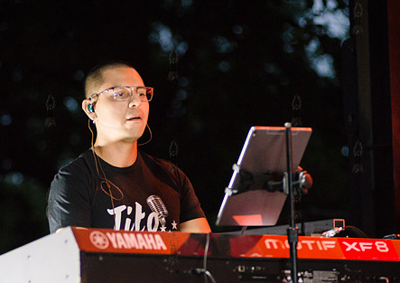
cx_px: 129
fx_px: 2298
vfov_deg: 7.0
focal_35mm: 203
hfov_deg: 9.9
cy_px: 176
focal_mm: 135
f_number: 3.5
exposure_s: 1/250
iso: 3200
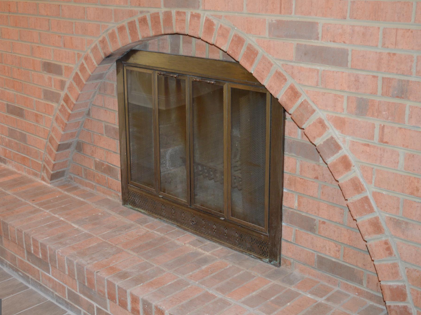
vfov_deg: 29.7
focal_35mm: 49
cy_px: 157
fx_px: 596
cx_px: 189
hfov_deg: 38.9
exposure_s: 1/60
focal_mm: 30
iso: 720
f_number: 4.2
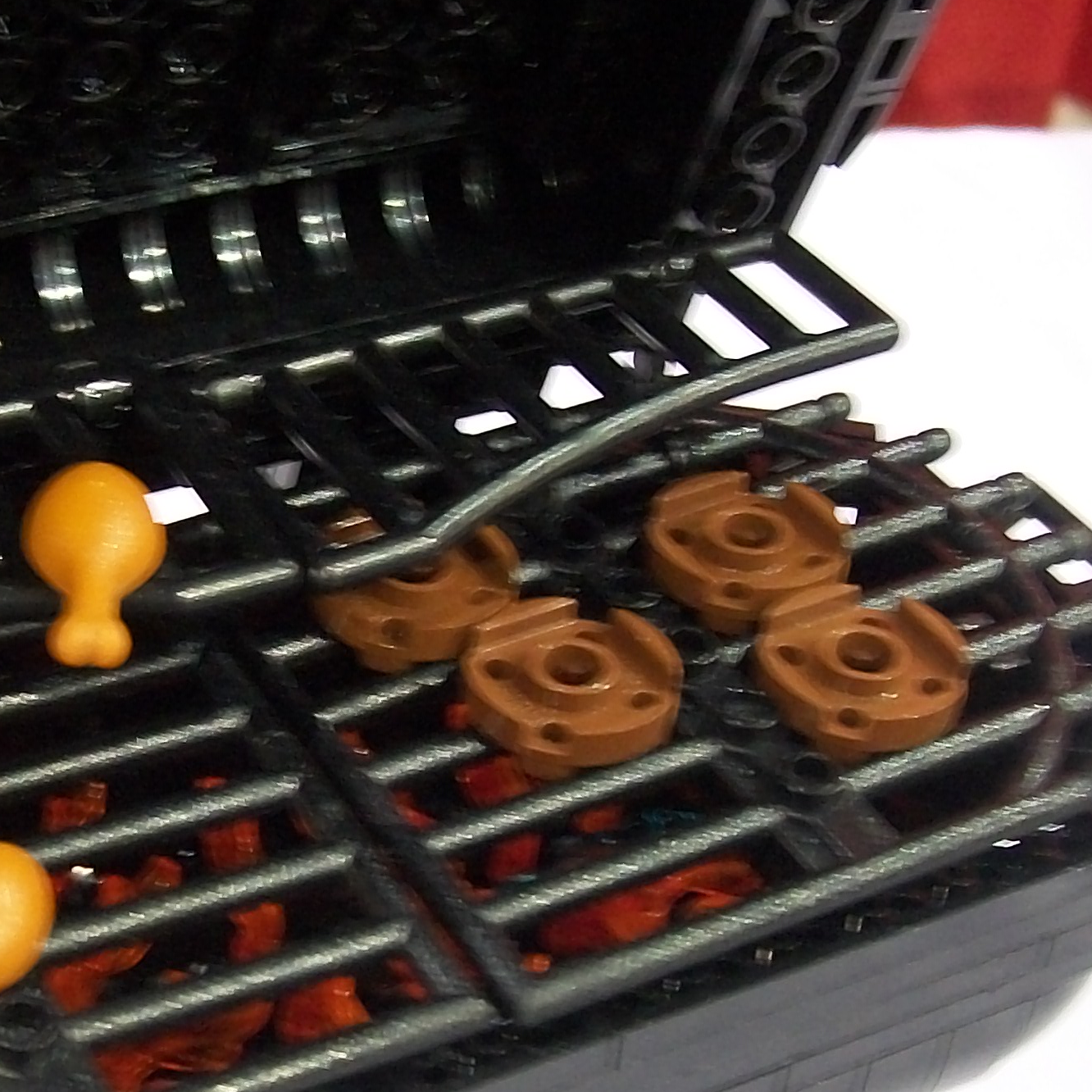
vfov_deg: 22.1
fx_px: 2784
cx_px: 225
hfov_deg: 21.9
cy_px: 676
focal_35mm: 78
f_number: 2.7
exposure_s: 1/8
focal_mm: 6
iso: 181
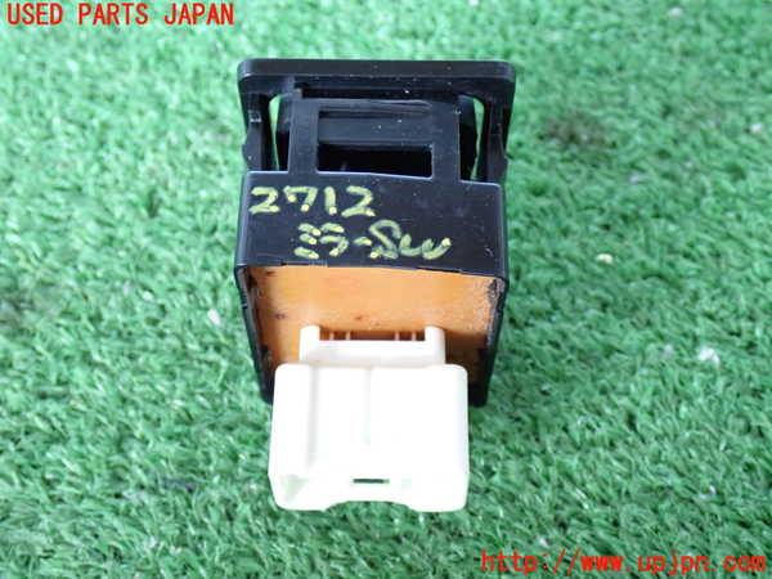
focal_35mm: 50
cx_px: 386
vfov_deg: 29.1
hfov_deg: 38.2
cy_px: 290
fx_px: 1115
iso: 800
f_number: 3.2
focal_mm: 9.01
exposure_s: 1/25
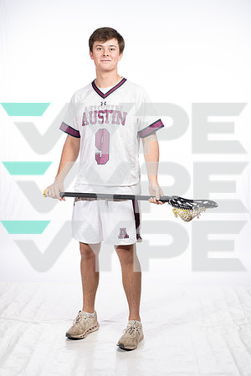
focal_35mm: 51
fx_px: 533
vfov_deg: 38.9
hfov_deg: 26.5
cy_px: 188
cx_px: 126
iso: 640
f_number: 7.1
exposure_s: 1/250
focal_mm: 51
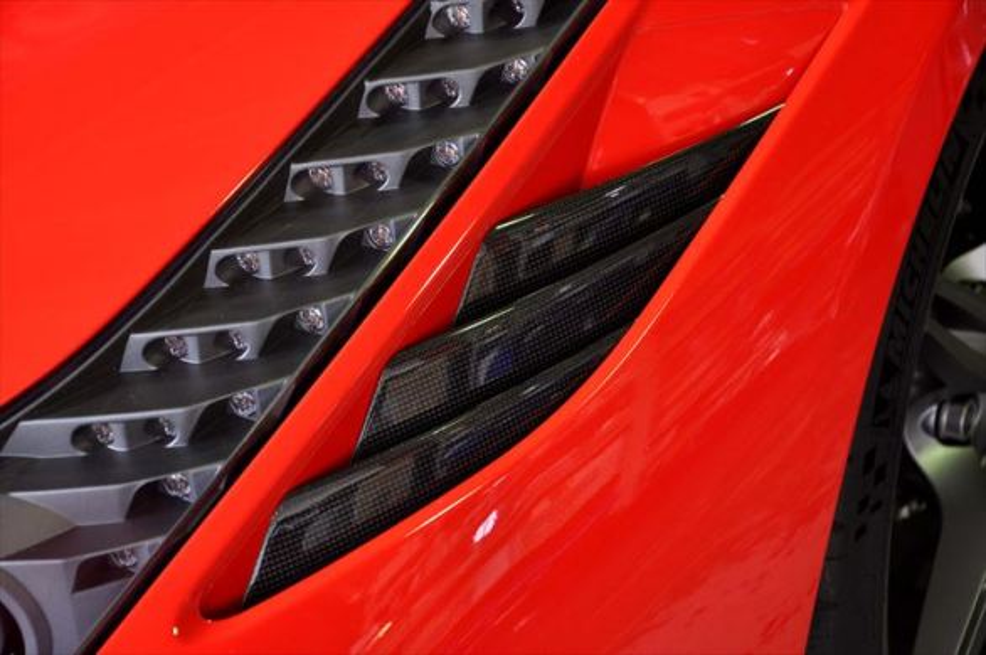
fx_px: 2872
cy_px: 328
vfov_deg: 13.0
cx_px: 493
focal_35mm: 105
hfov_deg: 19.5
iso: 720
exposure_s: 1/60
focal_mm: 70
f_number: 5.3
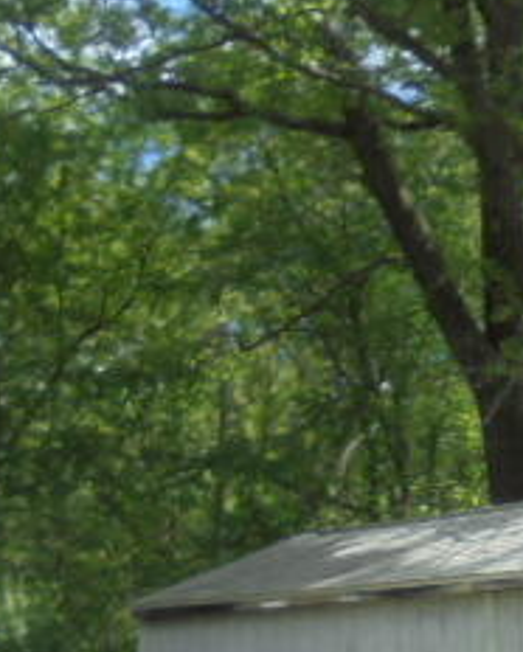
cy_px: 585
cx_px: 683
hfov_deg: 20.0
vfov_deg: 26.2
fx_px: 1353
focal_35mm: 70
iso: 100
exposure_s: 1/640
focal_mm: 4.6
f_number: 3.5
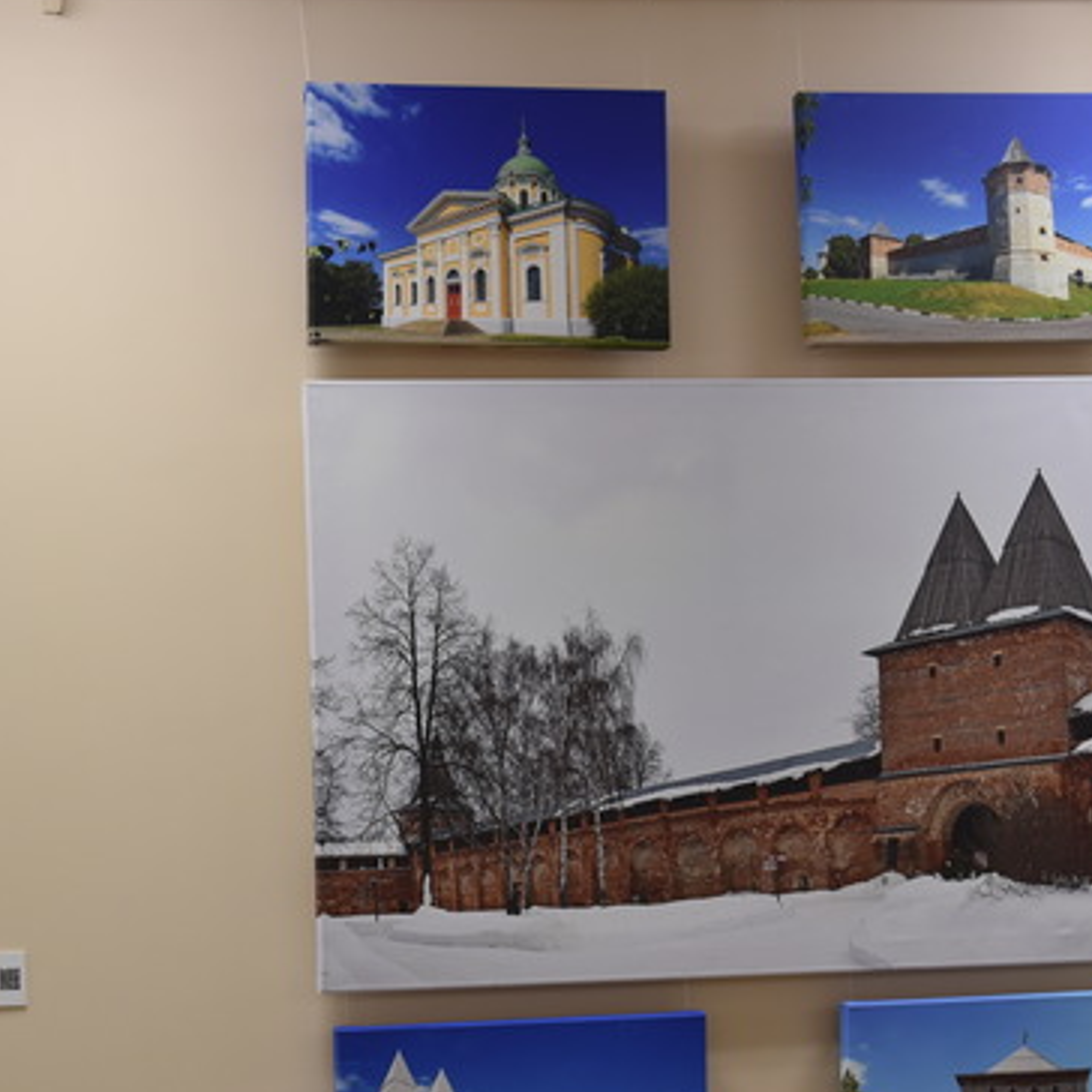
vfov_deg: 30.3
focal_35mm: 56
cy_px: 735
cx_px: 33
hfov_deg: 28.9
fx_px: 1999
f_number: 5
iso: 400
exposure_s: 1/100
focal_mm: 30
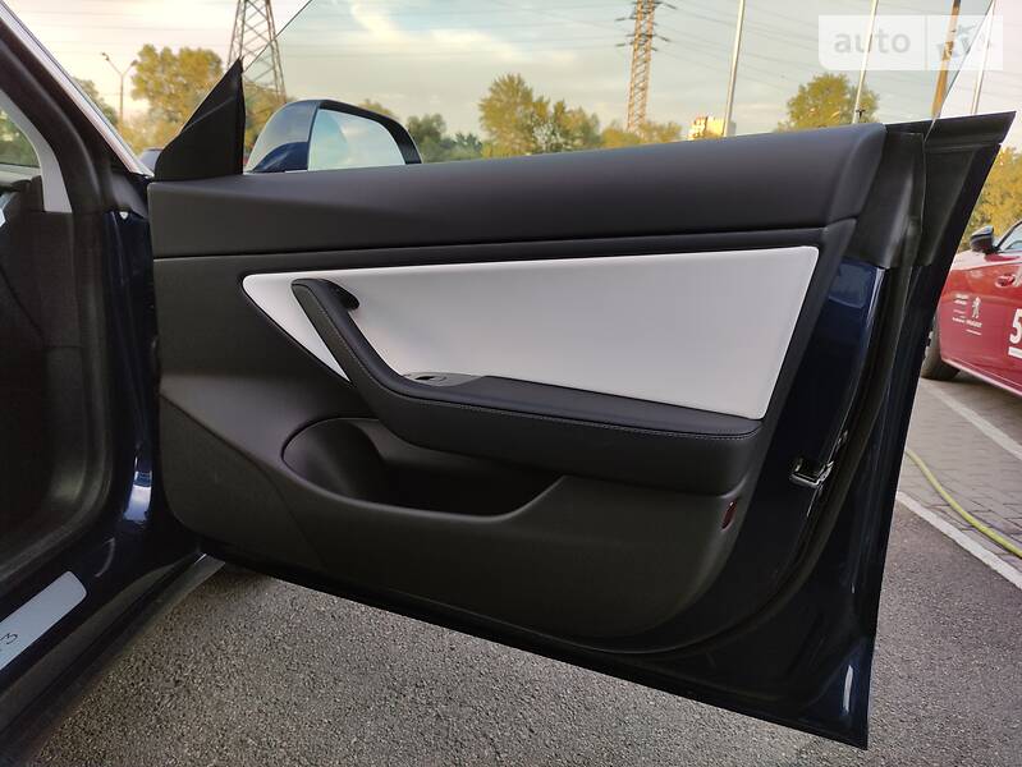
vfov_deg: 54.9
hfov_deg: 69.4
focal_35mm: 25
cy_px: 384
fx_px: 738
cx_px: 511
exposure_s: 1/102
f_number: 1.9
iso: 50
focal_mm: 5.4
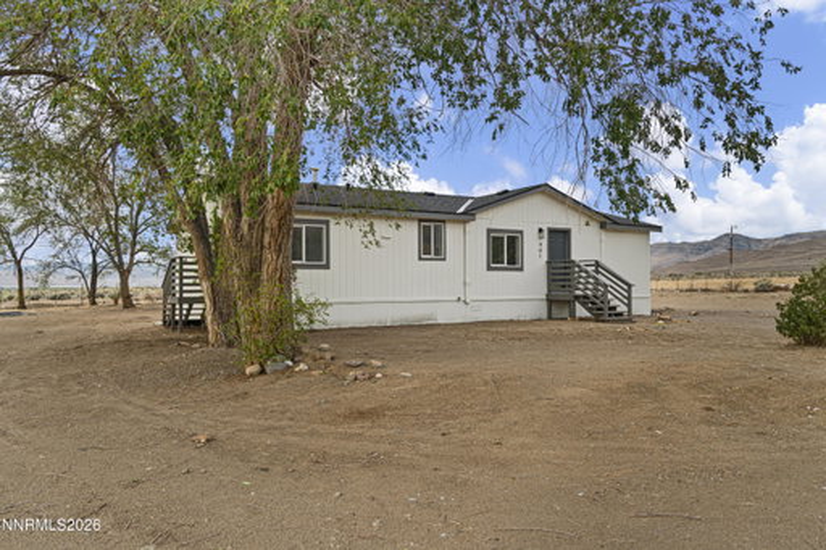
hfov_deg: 67.4
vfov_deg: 47.9
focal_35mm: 27
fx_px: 619
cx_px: 413
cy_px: 275
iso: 100
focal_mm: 18
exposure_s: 1/15
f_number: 8
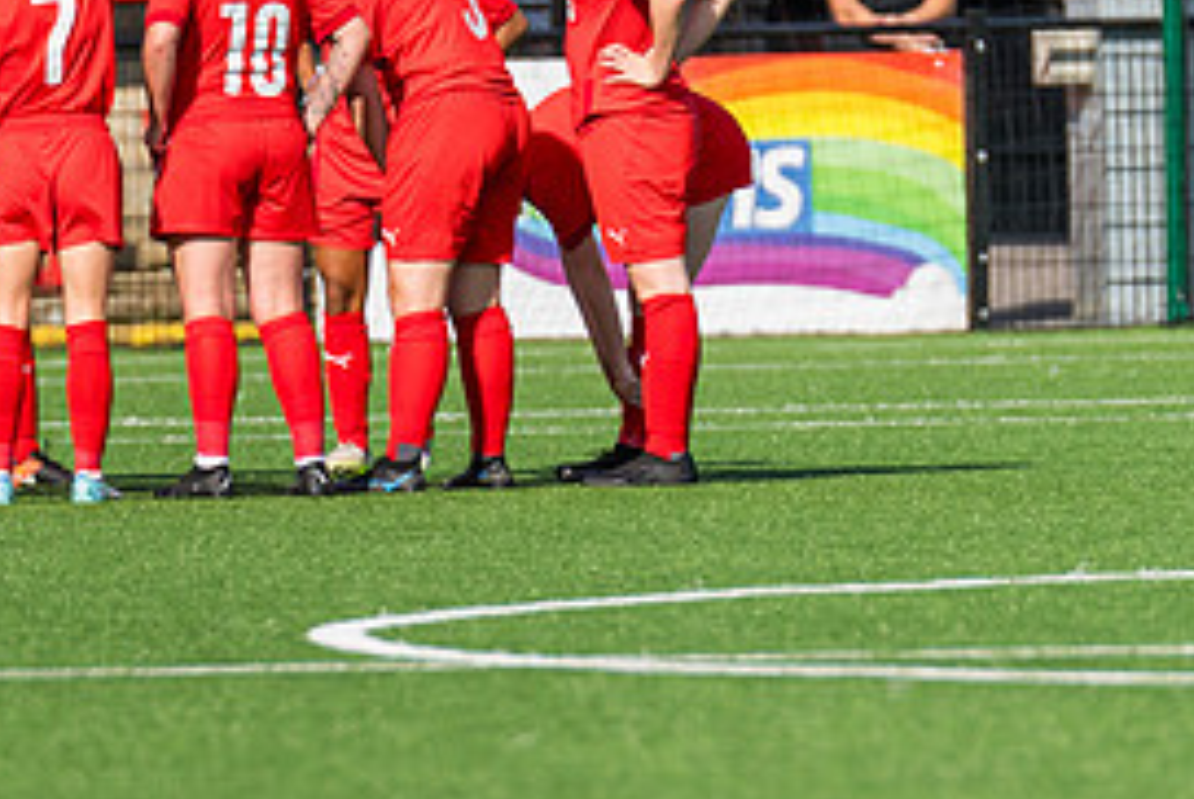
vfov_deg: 1.4
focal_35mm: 958
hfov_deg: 2.1
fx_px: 31807
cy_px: 222
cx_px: 18
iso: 200
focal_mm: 300
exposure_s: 1/2000
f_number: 4
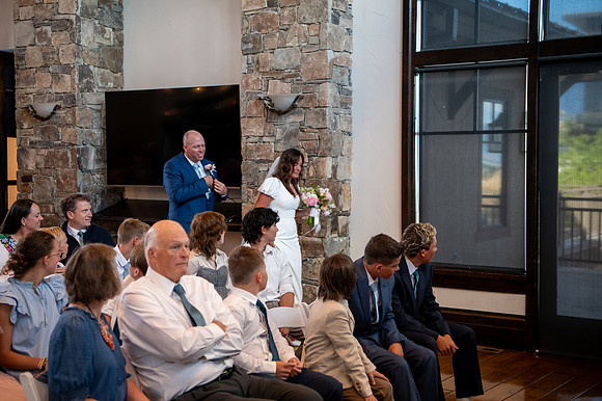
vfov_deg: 24.9
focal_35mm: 54
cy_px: 200
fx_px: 908
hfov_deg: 36.7
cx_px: 286
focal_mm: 50
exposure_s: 1/200
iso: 3200
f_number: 3.2
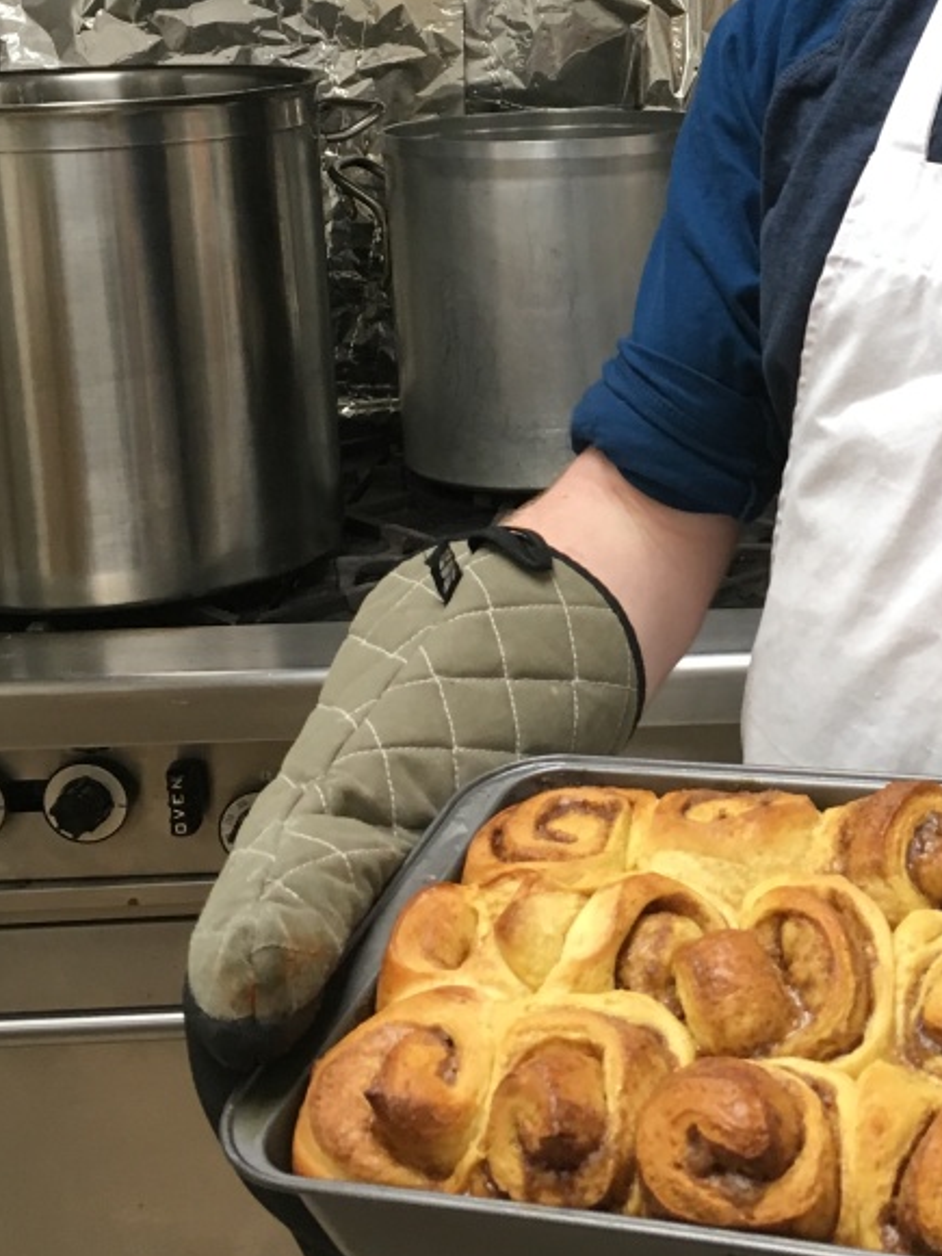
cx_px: 862
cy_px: 362
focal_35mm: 60
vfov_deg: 31.8
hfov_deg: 23.7
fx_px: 2177
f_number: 2.2
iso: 40
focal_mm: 4.15
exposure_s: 1/30
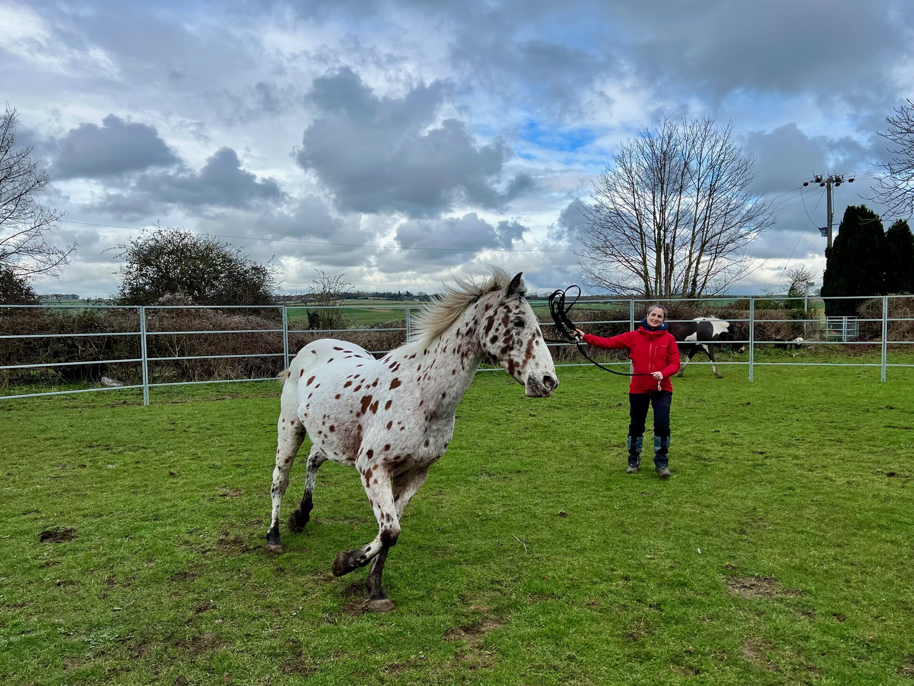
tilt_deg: -4.1
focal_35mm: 27
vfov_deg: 51.3
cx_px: 463
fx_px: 713
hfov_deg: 65.3
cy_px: 355
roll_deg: +1.6
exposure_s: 1/2404
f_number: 1.5
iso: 50
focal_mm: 5.7
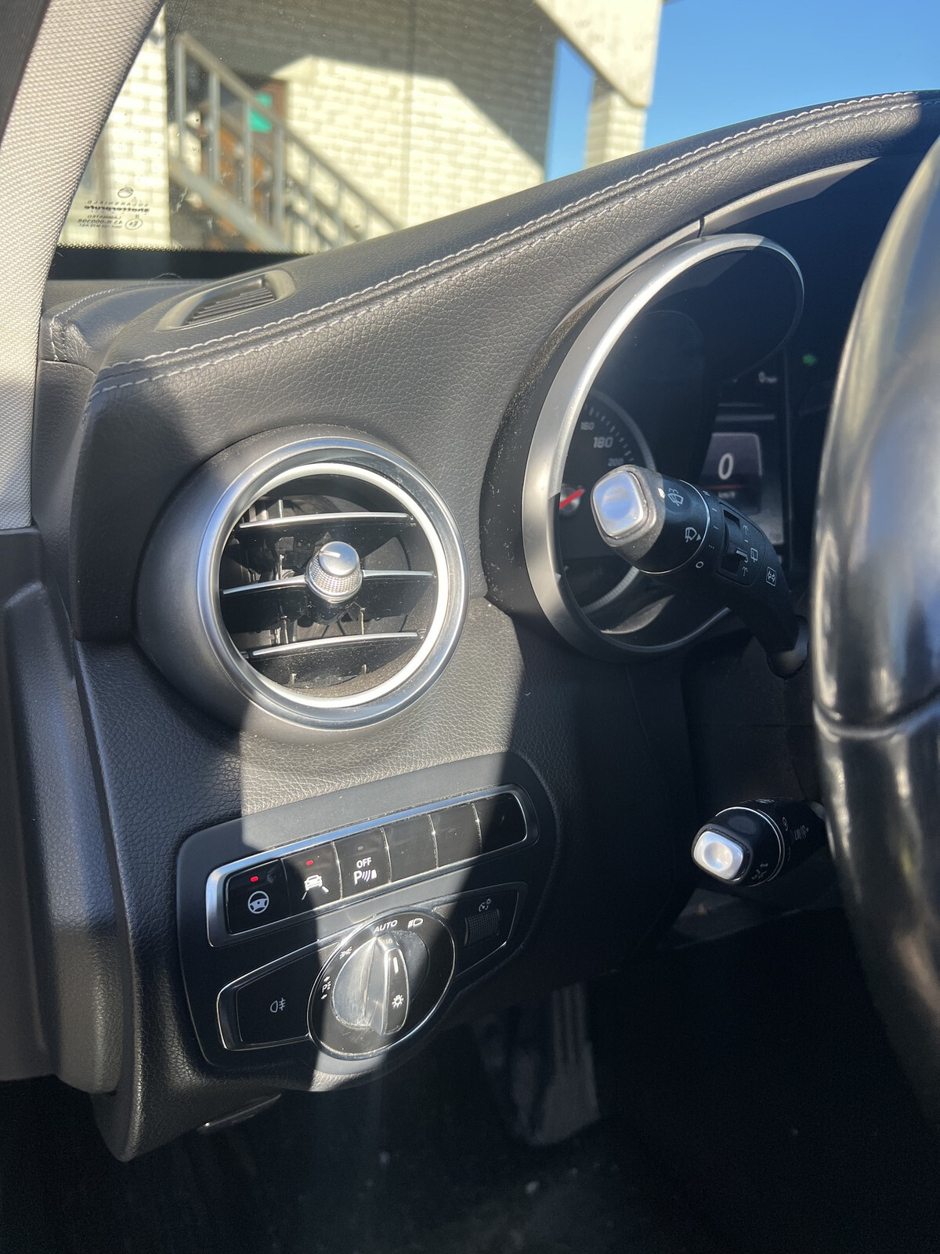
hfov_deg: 53.1
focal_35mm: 26
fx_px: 941
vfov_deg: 67.3
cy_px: 627
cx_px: 470
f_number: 1.5
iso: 50
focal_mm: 5.7
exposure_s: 1/588
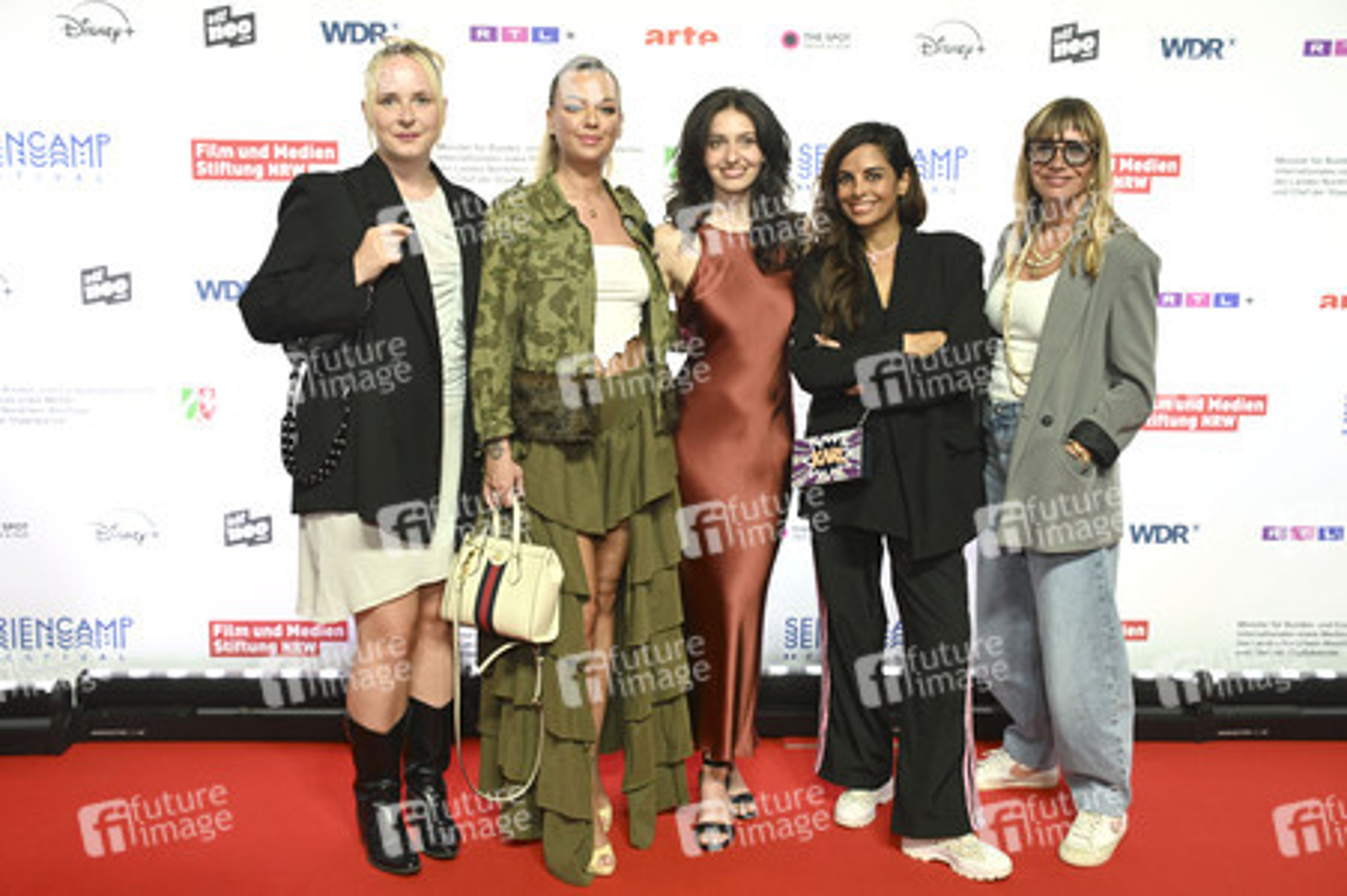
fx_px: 1309
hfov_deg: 54.5
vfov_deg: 37.8
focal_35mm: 35
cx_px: 674
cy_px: 448
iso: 1600
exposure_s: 1/200
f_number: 5
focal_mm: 35
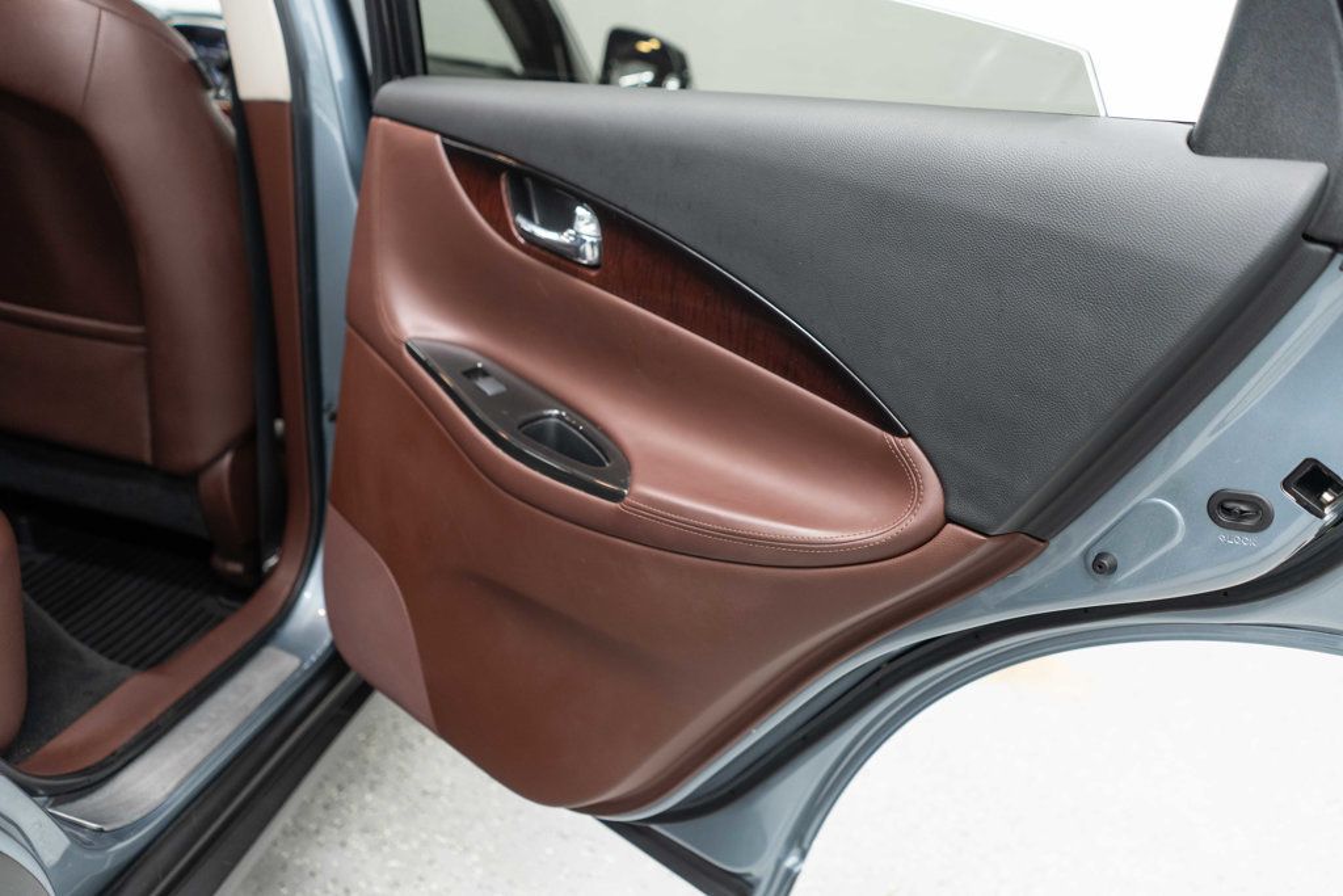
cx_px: 672
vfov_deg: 46.4
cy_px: 448
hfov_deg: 65.5
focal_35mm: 28
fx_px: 1045
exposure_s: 1/50
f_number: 3.2
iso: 1000
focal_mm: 28
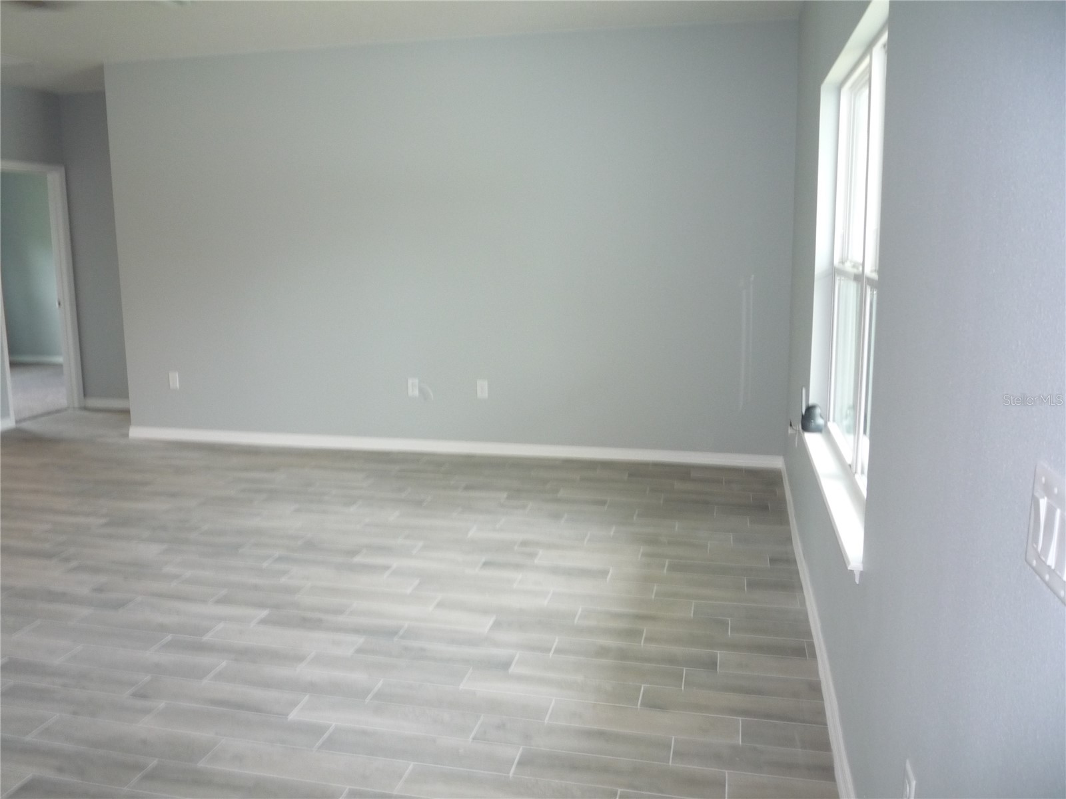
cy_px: 400
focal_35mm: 30
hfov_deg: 60.0
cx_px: 533
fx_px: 924
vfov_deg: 46.8
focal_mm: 5.2
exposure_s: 1/30
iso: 160
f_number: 3.3
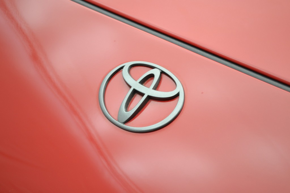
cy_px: 96
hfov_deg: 24.6
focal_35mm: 82
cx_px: 145
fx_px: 664
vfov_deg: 16.5
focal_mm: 55
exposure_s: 1/15
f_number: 5.6
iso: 400
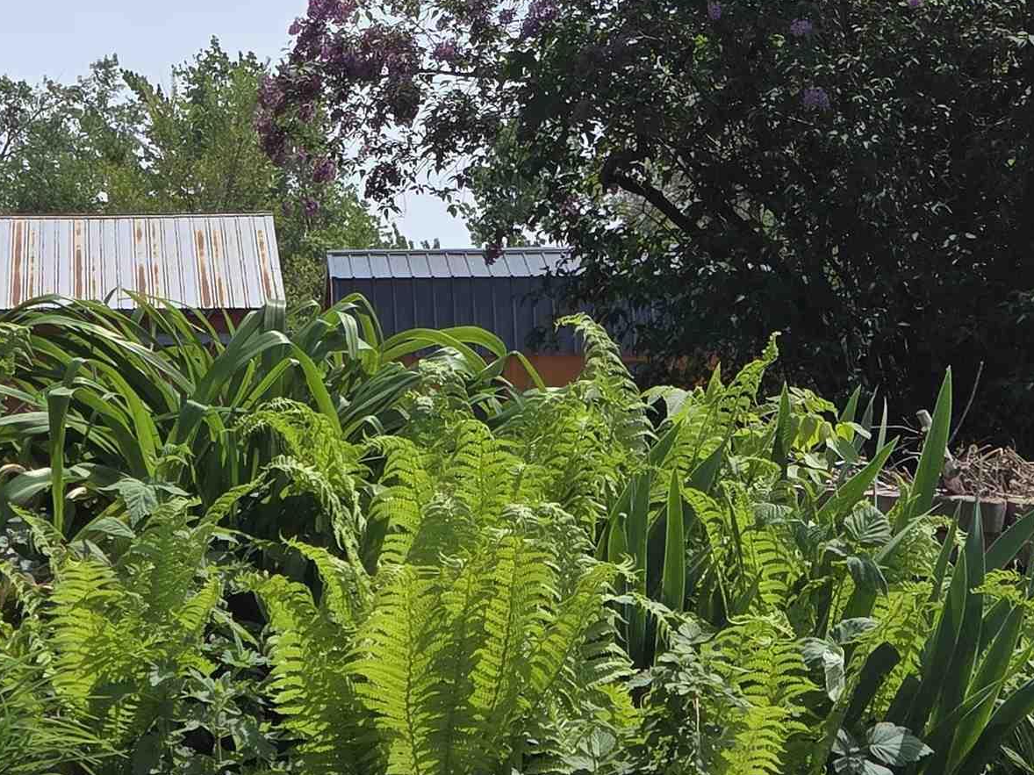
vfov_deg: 8.2
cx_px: 426
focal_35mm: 180
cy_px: -93
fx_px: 5376
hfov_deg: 11.0
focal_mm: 7
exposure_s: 1/1245
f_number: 2.4
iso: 25
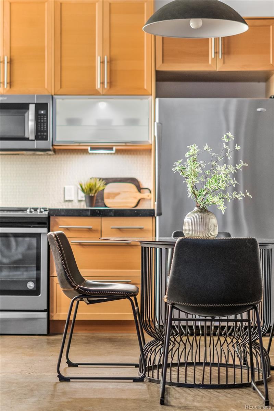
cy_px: 206
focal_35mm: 75
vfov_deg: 27.0
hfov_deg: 18.2
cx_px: 137
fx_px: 856
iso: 640
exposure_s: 1/3
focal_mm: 50
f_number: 1.8
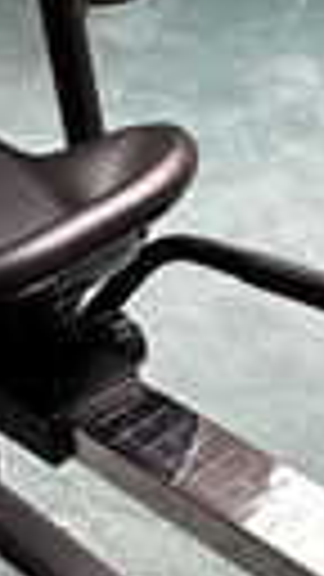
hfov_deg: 11.7
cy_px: 243
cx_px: -38
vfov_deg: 20.9
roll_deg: +2.1
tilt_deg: -37.2
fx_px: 1558
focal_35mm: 102
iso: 500
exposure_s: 1/60
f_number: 1.78
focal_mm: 6.86
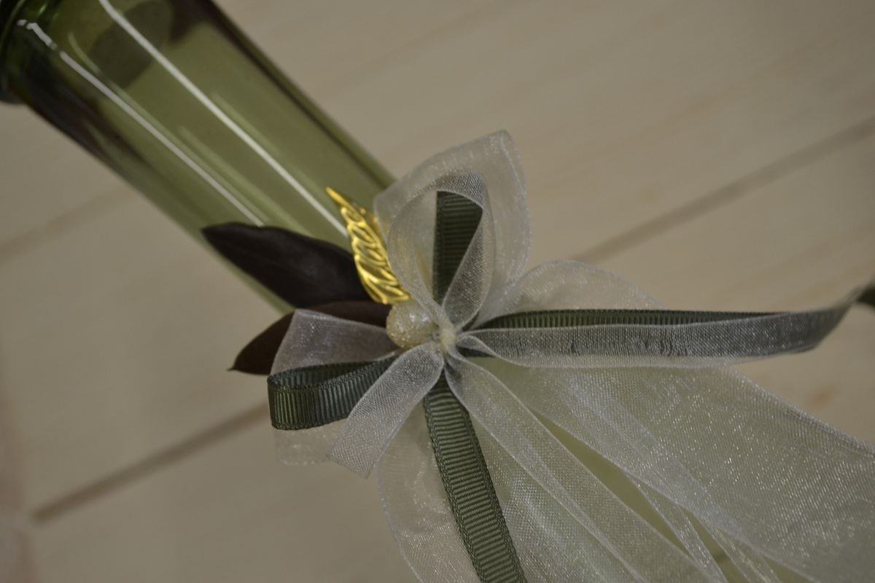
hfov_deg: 29.9
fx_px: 1640
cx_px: 438
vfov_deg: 20.2
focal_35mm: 68
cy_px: 292
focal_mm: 45
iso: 400
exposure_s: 1/80
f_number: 5.3
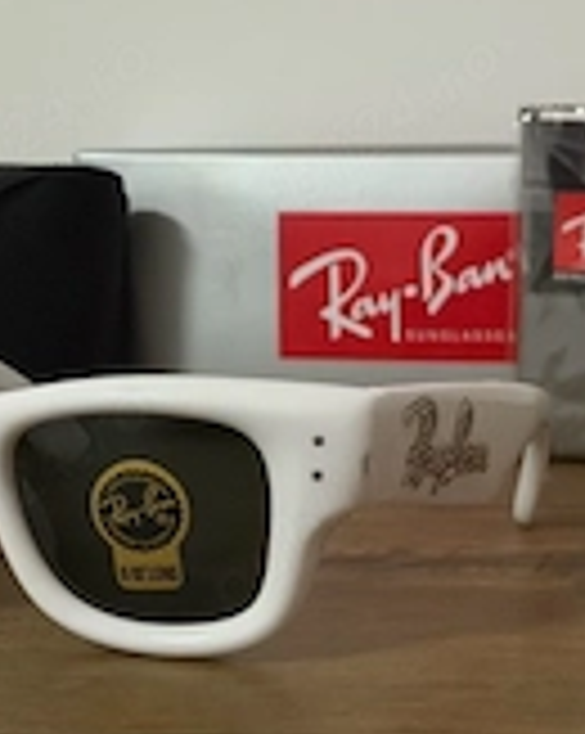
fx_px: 2494
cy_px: 203
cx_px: 94
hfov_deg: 13.3
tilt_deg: -5.2
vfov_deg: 16.7
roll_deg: +0.1
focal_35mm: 115
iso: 500
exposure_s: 1/25
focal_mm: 6.76
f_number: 1.78
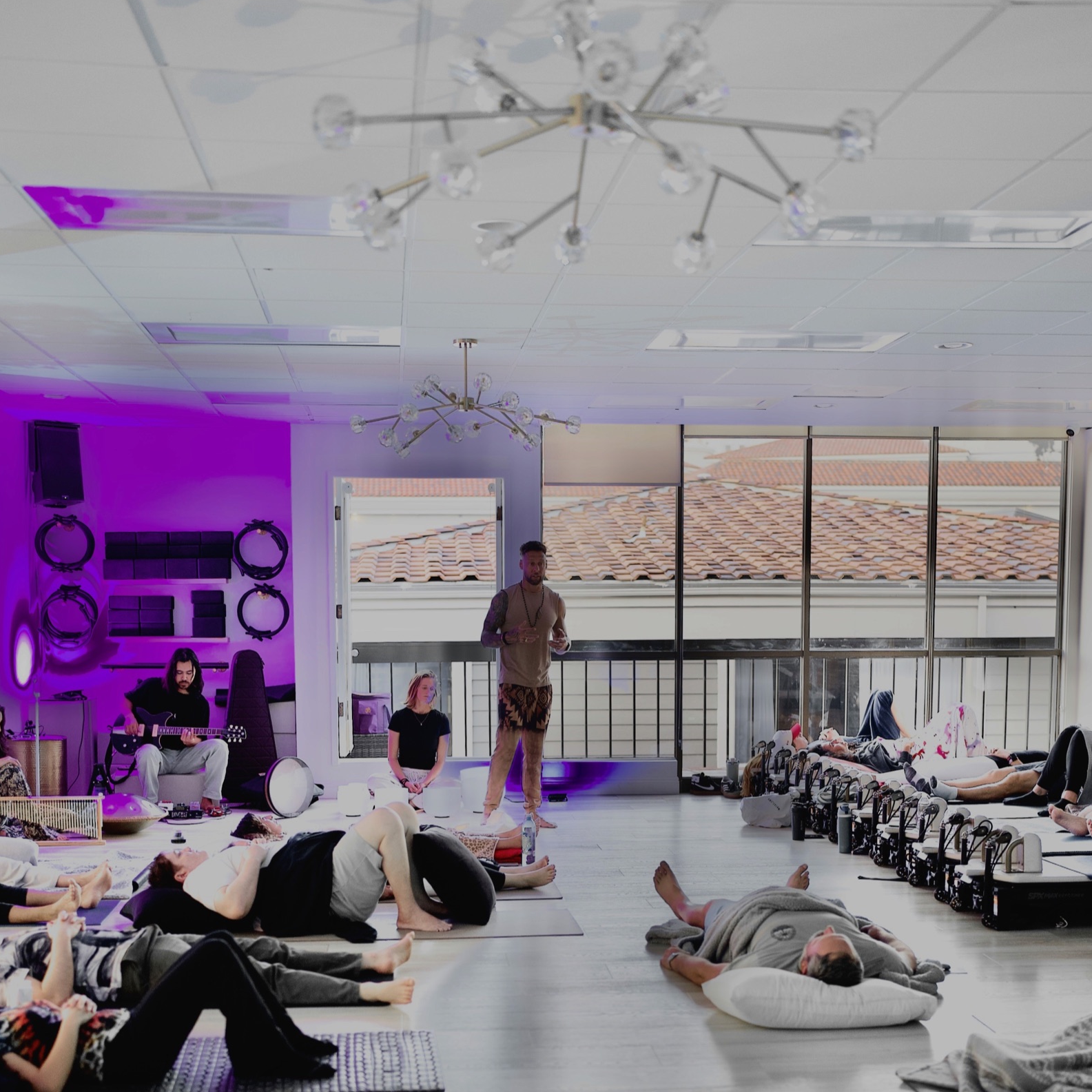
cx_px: 547
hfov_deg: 37.6
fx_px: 1606
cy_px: 805
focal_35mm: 45
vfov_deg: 36.8
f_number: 1.6
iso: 200
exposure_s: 1/60
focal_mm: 35
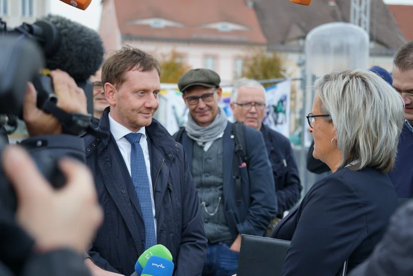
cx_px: 206
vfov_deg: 19.5
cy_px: 138
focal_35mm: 70
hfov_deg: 28.8
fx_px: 803
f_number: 4.5
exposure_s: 1/80
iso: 250
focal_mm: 70
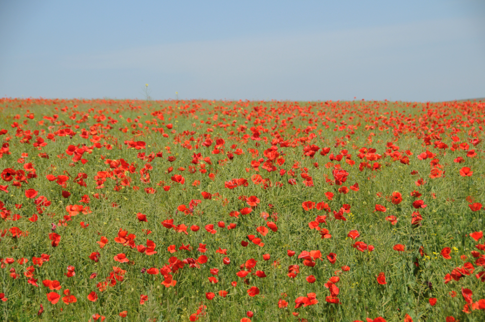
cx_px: 242
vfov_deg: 13.0
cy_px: 161
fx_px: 1413
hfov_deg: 19.5
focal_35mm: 105
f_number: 7.1
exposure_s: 1/1250
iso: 320
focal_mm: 70
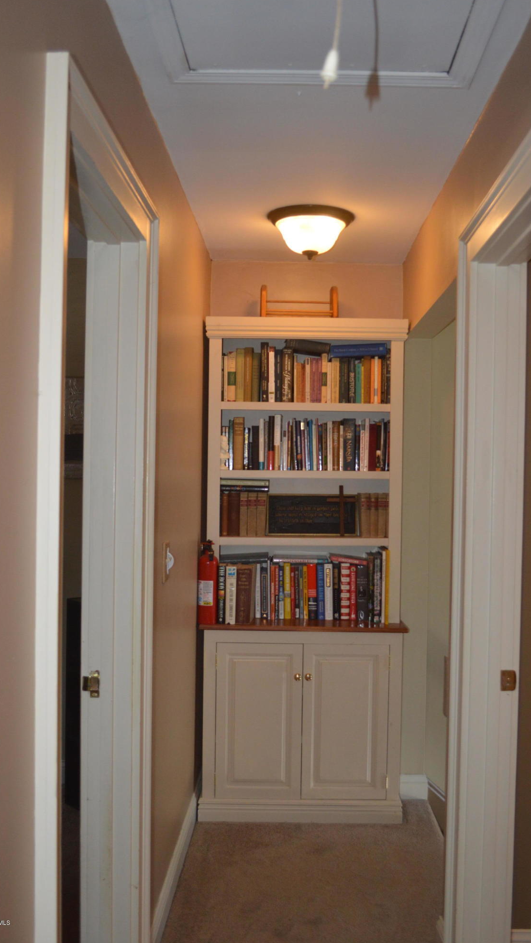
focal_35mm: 35
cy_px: 475
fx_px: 876
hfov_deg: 33.7
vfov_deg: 56.6
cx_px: 288
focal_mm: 22
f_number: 4
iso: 640
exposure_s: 1/60
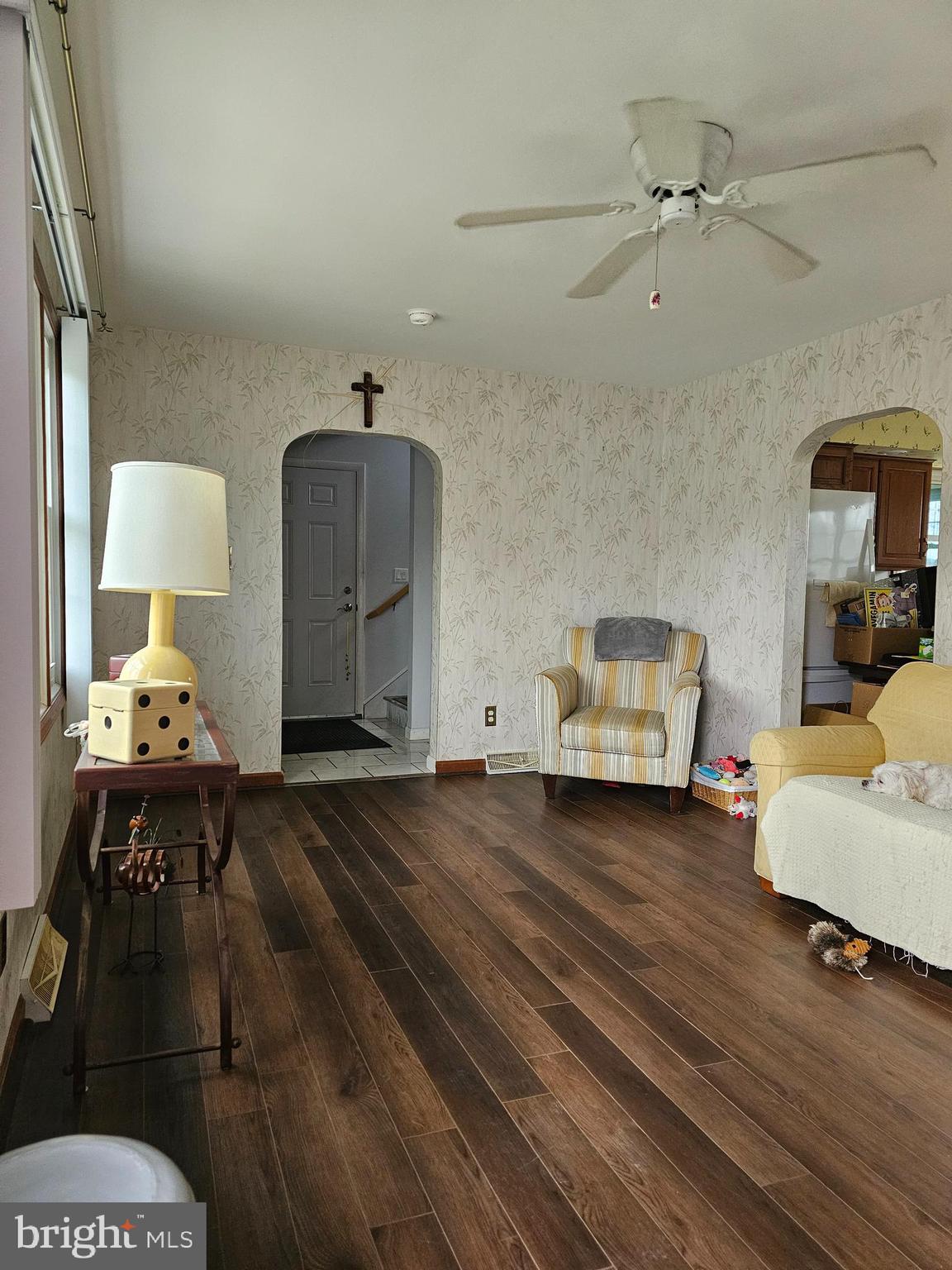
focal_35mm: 23
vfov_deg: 73.9
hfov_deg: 58.9
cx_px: 476
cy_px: 635
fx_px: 843
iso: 800
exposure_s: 1/120
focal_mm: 6.3
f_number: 1.7
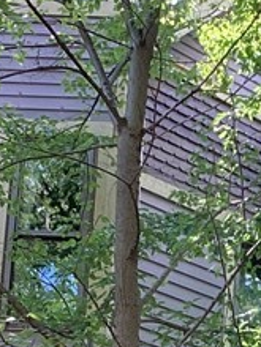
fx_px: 1448
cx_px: 258
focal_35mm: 144
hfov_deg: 10.2
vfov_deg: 13.3
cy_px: 443
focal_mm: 3.3
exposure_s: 1/120
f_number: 2.4
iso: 64
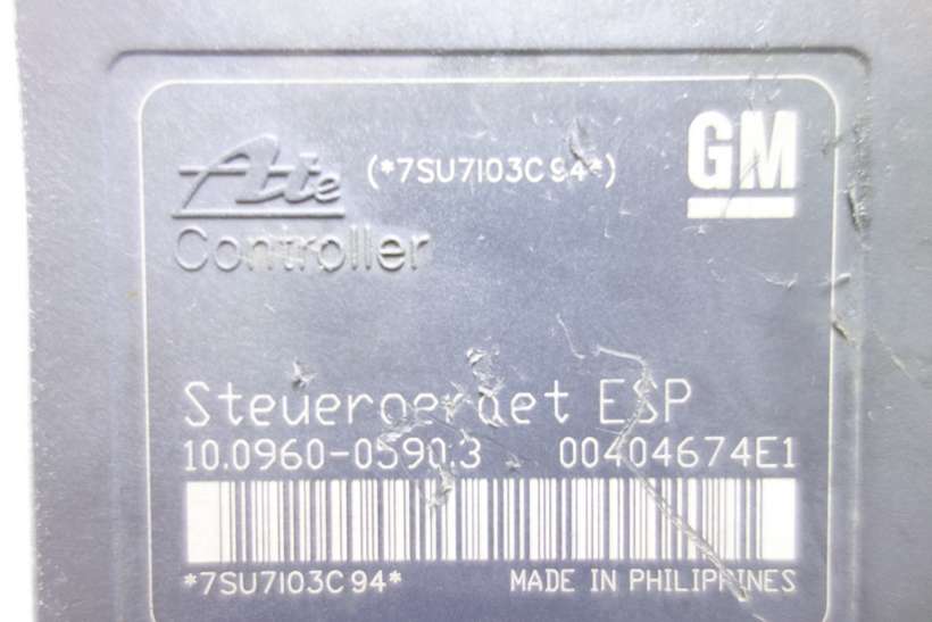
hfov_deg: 65.5
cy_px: 311
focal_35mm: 28
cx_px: 466
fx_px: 725
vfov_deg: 46.4
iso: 320
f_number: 1.8
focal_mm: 10.4
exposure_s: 1/30
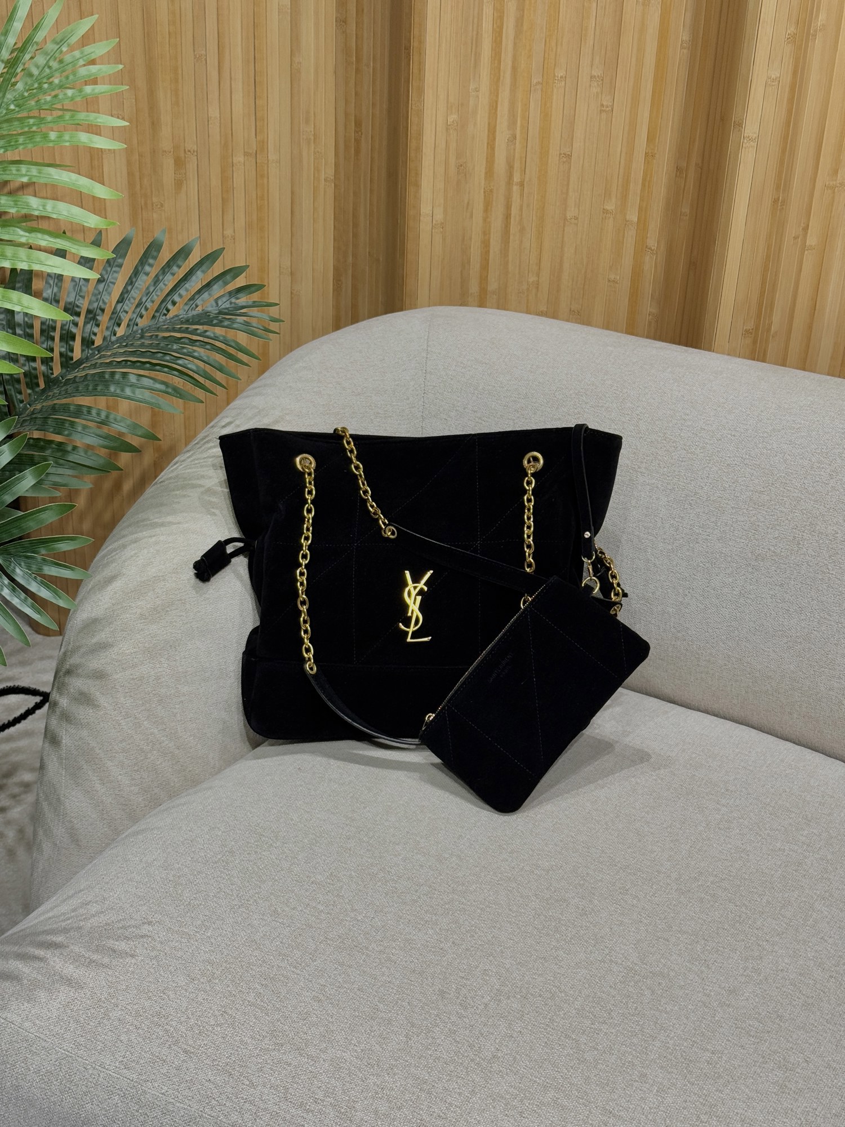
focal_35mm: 48
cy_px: 564
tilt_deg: -28.3
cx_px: 422
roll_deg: -2.5
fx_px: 1562
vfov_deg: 39.7
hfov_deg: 30.3
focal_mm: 6.76
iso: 64
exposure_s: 1/100
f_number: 1.78
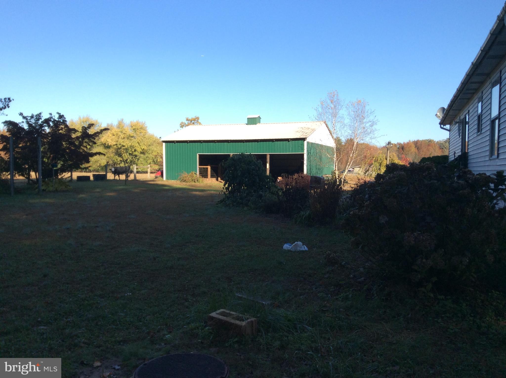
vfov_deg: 44.0
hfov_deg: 56.9
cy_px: 189
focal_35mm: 32
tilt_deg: -4.4
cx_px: 253
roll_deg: +0.6
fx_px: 467
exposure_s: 1/706
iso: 32
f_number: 2.4
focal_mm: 3.3
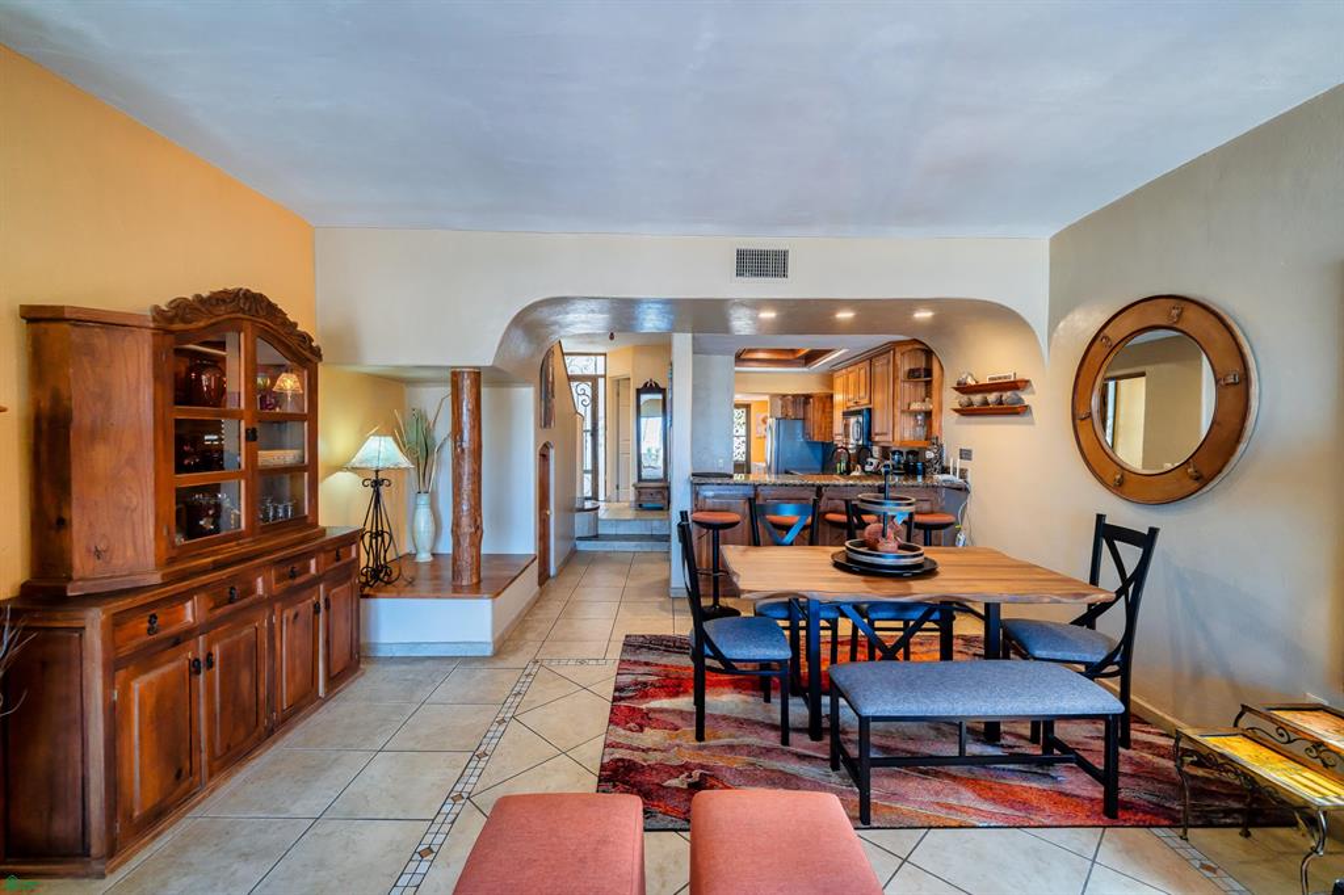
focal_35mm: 14
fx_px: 522
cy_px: 448
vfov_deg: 81.2
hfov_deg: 104.3
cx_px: 672
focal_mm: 14
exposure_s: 1/45
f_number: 5.6
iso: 500
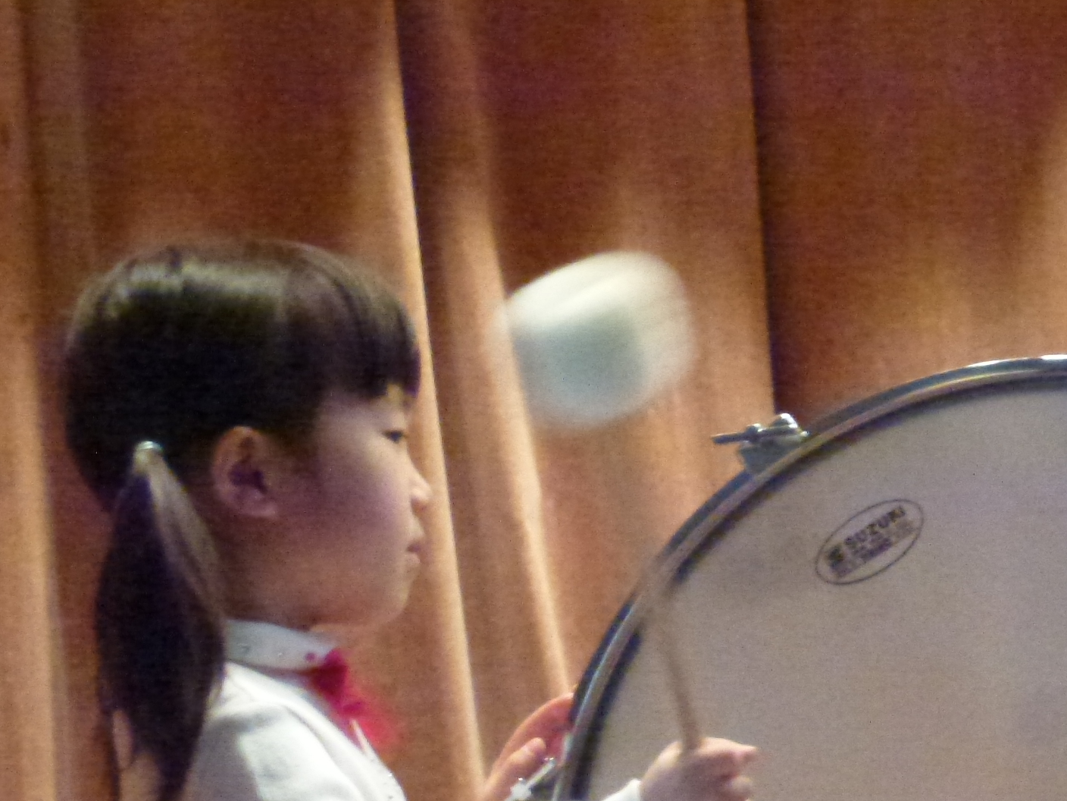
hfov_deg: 5.1
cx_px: 739
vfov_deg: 3.8
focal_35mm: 389
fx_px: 11990
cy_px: 662
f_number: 5.5
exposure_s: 1/40
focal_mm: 38.3
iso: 1600
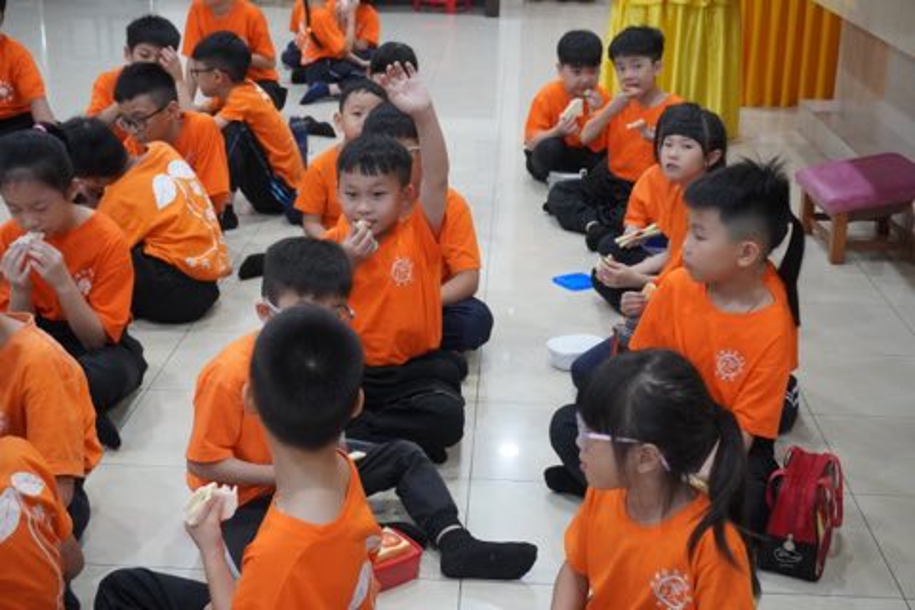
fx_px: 1258
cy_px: 305
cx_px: 458
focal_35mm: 50
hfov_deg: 40.0
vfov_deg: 27.3
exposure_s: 1/160
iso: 5000
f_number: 5
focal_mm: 33
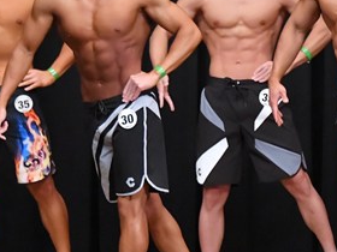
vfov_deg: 3.0
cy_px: 128
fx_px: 4838
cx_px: 375
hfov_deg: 4.0
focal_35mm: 497
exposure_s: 1/400
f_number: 5.6
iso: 8000
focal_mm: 125
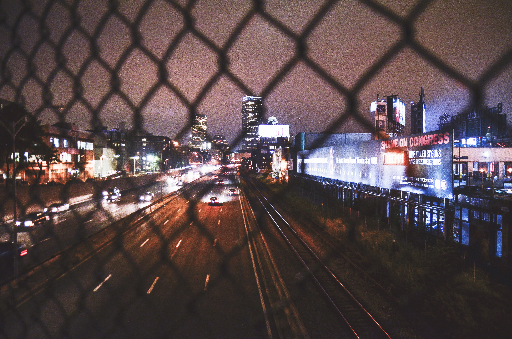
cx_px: 256
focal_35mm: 26
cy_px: 170
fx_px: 362
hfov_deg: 70.5
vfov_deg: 50.2
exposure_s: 1/30
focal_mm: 17
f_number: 2.8
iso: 1600
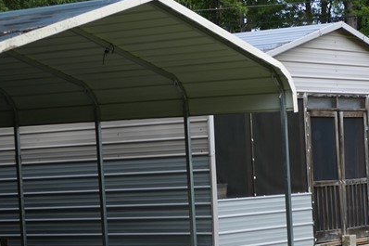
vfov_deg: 10.3
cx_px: 301
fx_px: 1342
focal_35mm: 131
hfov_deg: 15.5
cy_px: 268
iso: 125
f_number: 3.3
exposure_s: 1/400
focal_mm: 17.54
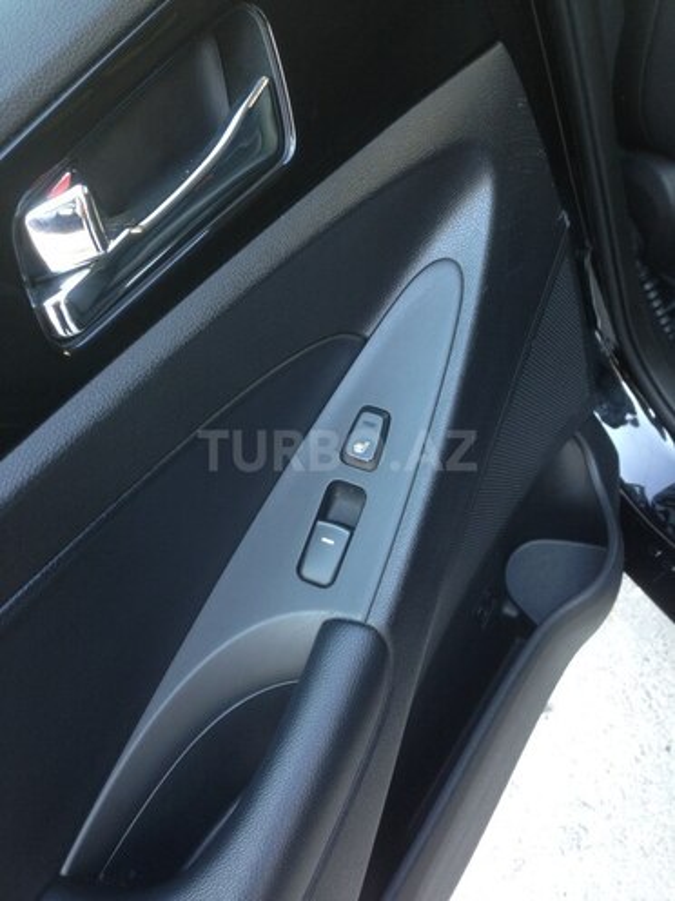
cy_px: 450
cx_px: 338
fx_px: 858
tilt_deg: -47.0
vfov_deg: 55.4
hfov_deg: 42.9
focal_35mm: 33
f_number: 2.4
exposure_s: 1/30
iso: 50
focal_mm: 4.12
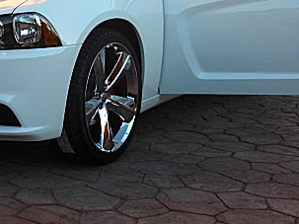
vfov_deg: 19.3
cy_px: 60
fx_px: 656
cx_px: 82
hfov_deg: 25.4
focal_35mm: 76
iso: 50
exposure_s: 1/125
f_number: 2.8
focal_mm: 6.3
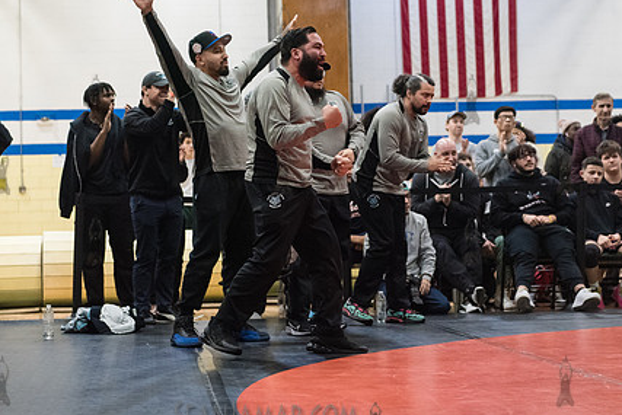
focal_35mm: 95
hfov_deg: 21.4
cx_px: 283
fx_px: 1642
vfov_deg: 14.4
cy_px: 170
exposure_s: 1/500
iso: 8000
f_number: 3.2
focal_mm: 70
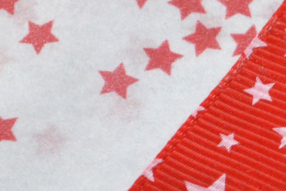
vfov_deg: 2.1
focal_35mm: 640
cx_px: 674
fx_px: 5083
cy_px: -118
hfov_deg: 3.2
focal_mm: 55
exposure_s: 1/500
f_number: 5.6
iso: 1250
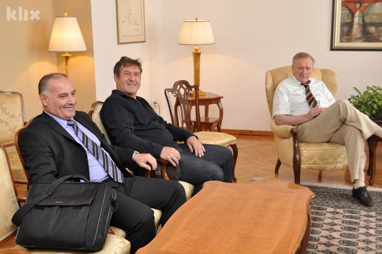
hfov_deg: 45.0
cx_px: 191
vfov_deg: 30.8
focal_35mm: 44
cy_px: 127
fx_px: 461
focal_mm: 29
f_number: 5.6
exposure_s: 1/60
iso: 1000
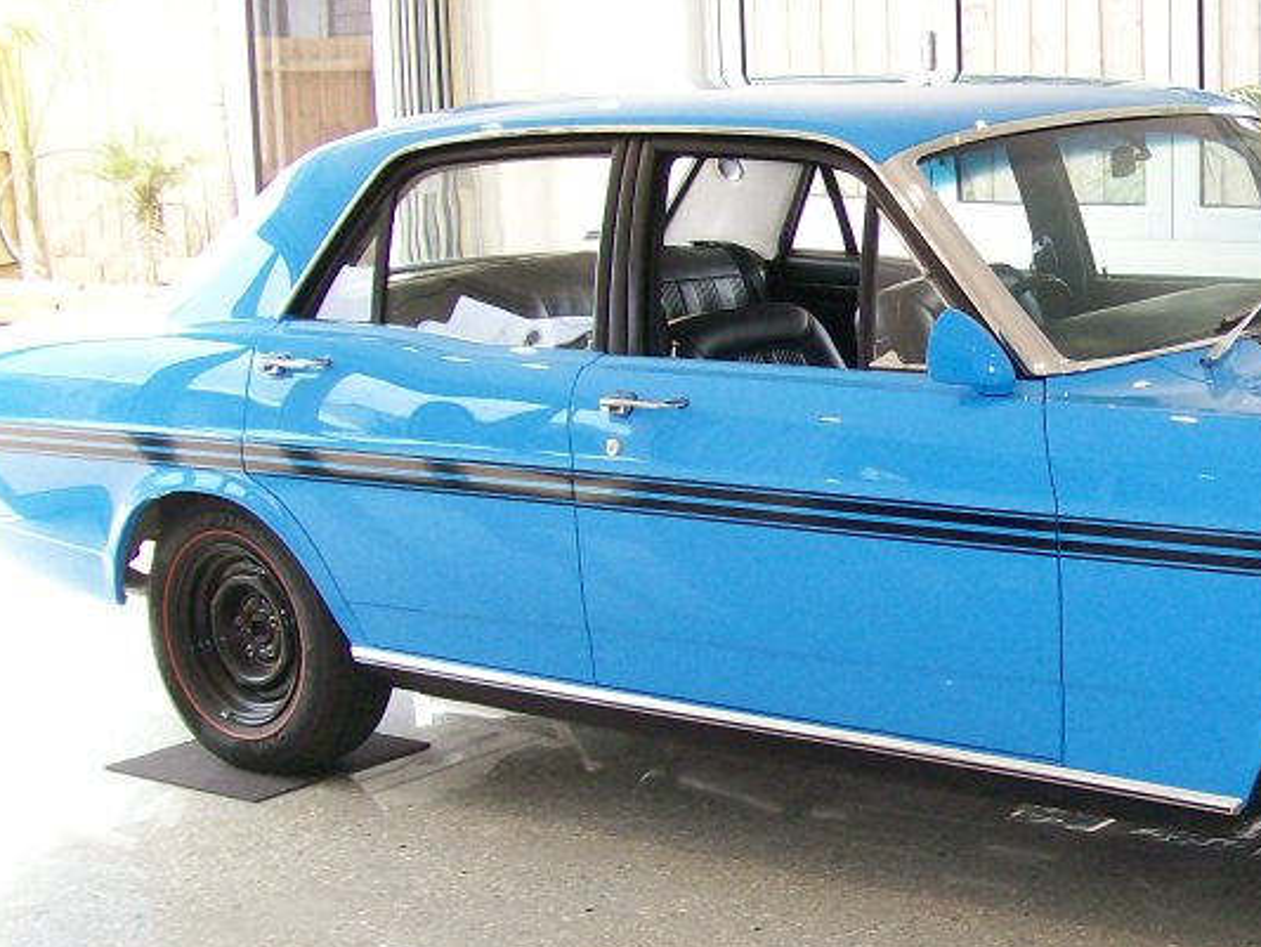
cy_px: 560
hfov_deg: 27.4
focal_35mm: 69
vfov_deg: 21.3
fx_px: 2515
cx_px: 1070
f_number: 2.7
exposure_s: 1/77.4
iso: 140
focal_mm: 6
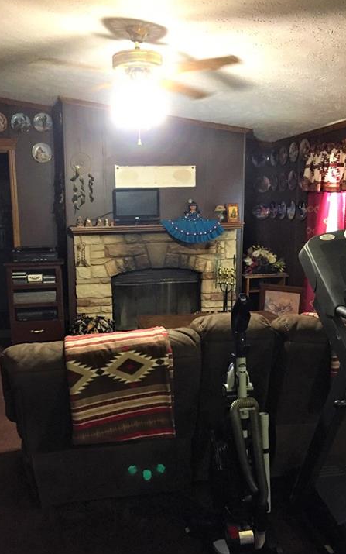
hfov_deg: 38.2
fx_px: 498
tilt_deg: -9.0
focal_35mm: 33
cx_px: 141
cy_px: 291
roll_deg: +0.7
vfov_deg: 58.1
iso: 250
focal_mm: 4.15
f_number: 2.2
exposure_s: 1/15
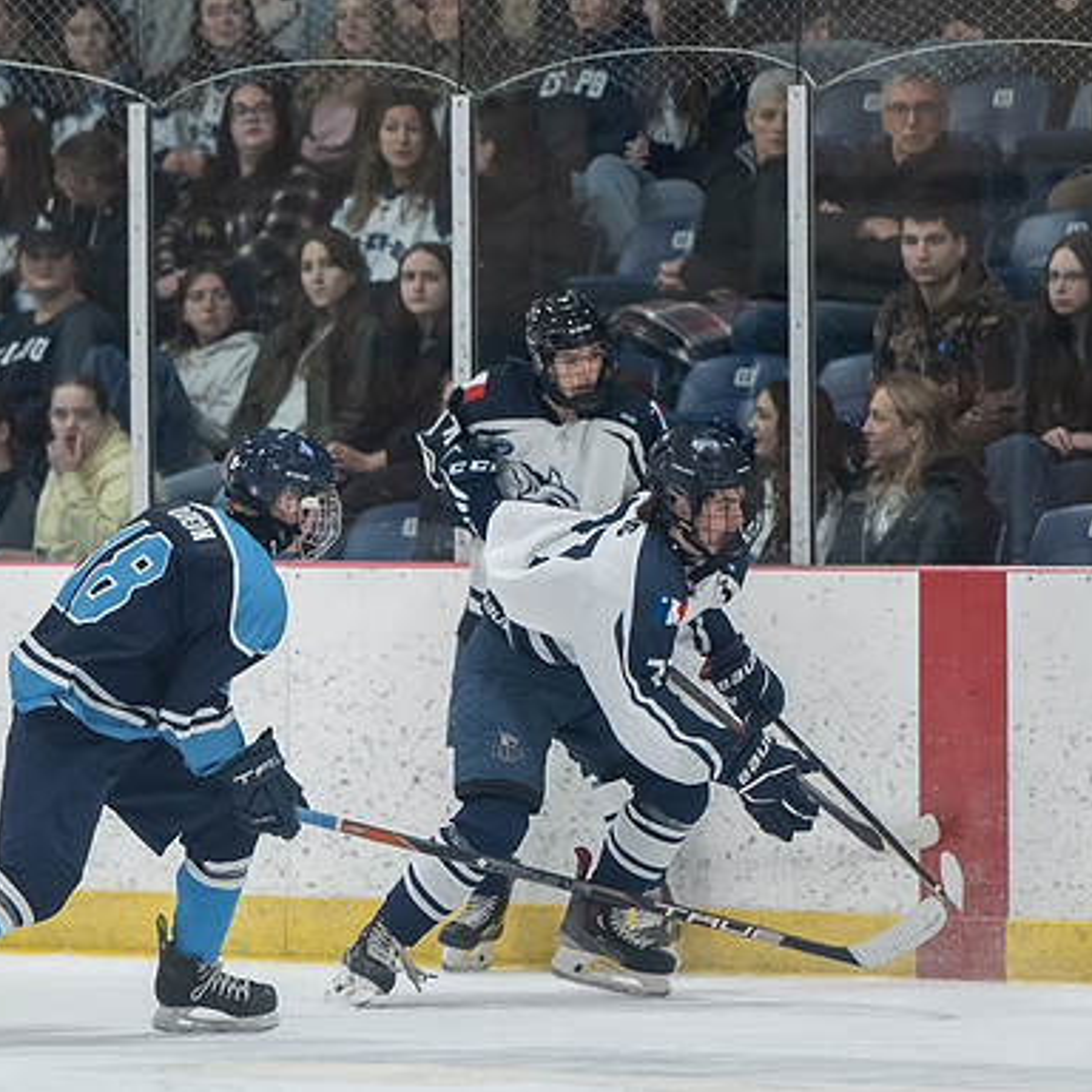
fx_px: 14062
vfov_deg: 4.4
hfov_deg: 4.4
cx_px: 444
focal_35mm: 394
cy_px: 641
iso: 2500
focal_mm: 200
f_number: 2.8
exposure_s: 1/1000
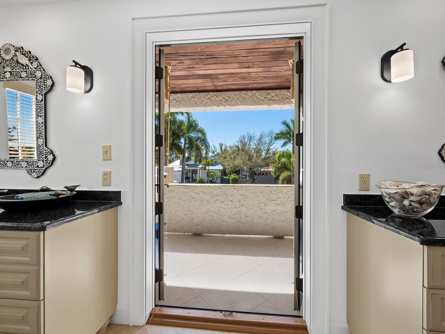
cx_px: 222
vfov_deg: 85.7
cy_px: 167
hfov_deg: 102.0
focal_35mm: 14
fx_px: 180
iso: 320
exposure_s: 1/50
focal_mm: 7
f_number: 11
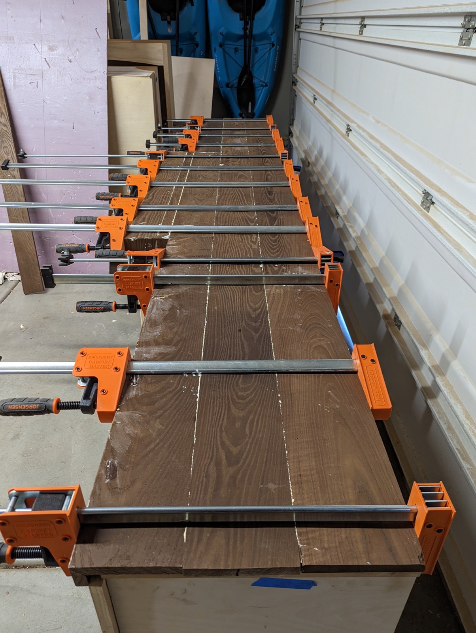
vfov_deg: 71.5
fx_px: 439
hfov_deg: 56.9
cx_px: 238
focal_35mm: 24
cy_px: 316
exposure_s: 1/40
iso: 234
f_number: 1.85
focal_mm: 6.81
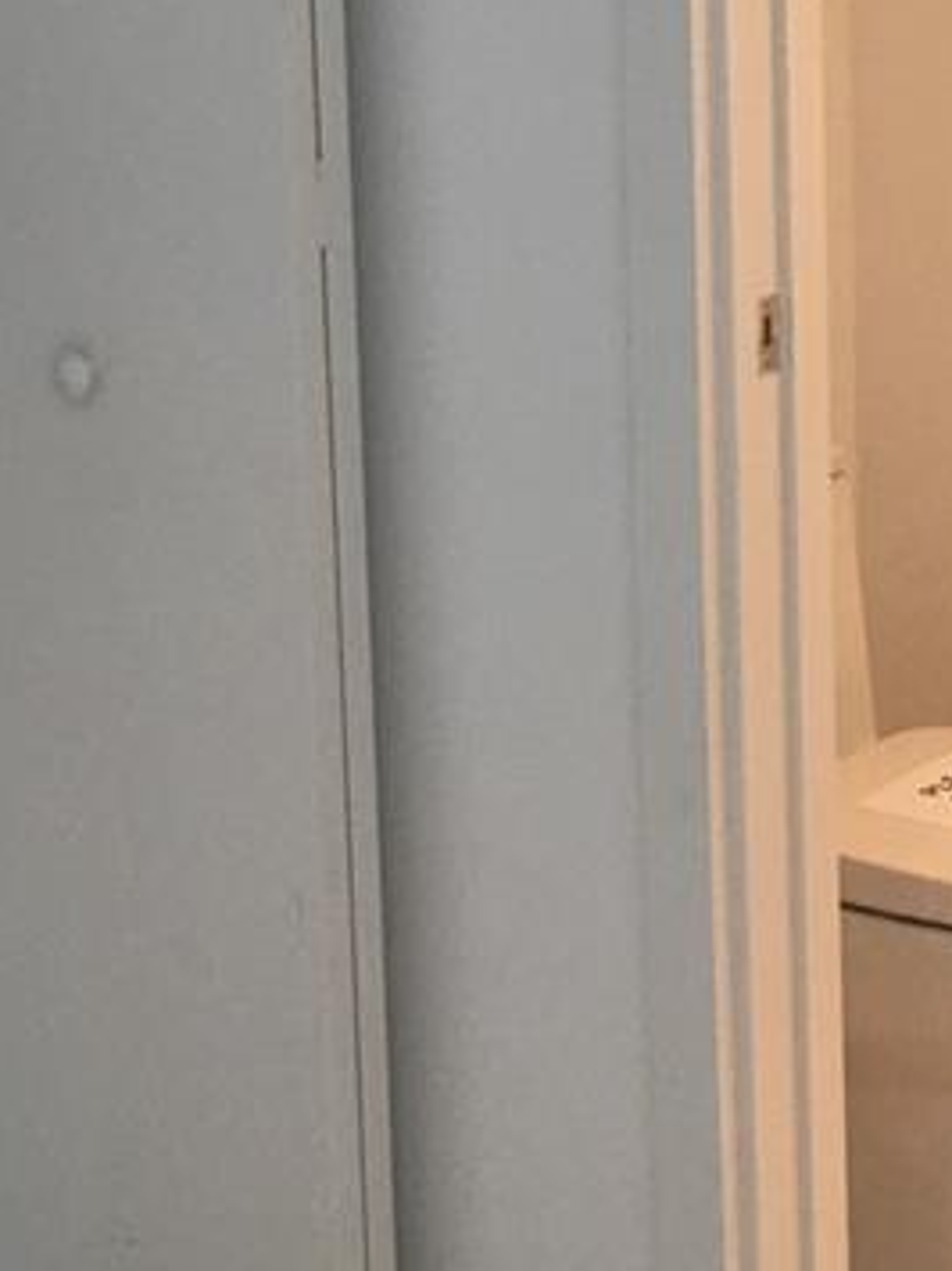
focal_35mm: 98
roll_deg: +1.6
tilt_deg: -7.4
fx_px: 3596
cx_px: 490
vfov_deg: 19.7
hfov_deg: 15.1
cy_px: 183
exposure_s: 1/15
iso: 40
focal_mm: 4.15
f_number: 2.2
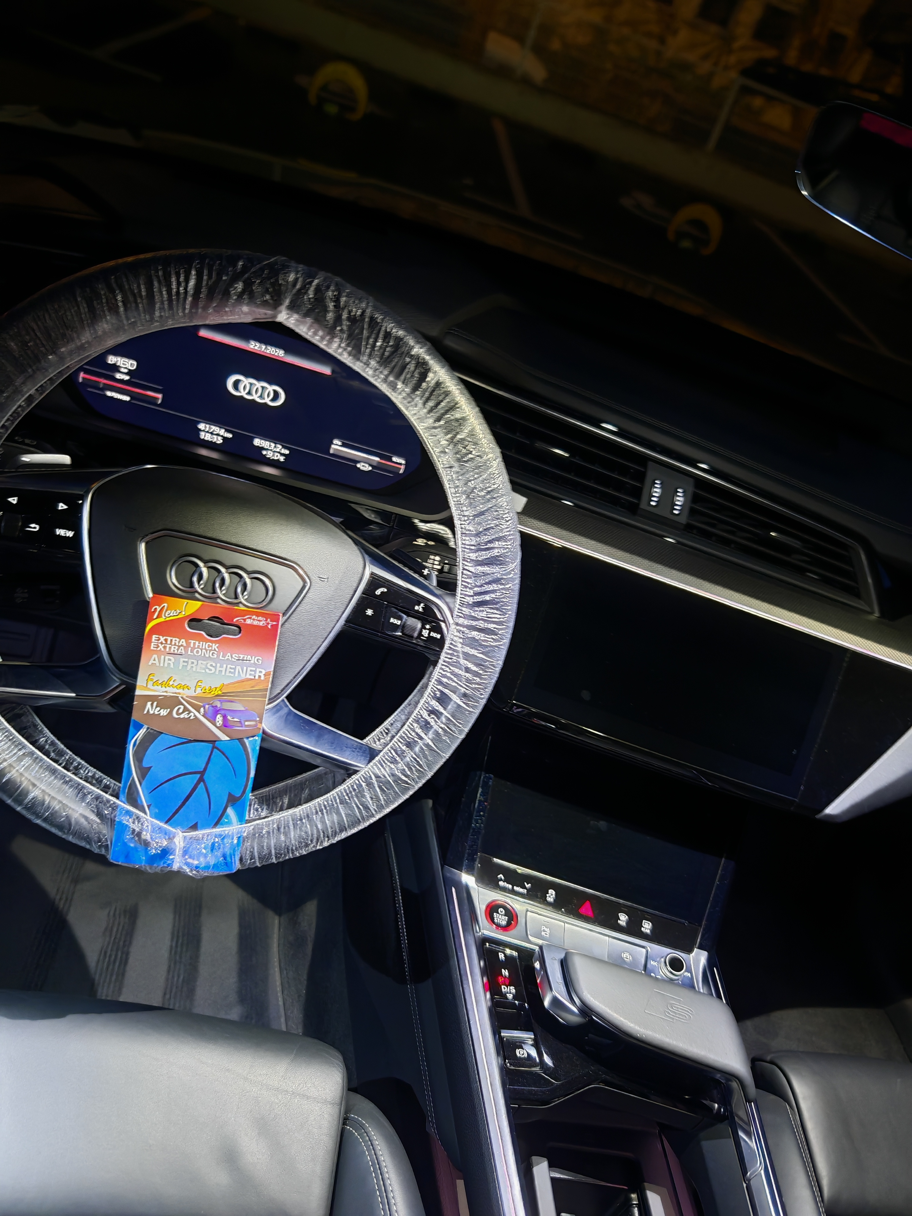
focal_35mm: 27
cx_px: 456
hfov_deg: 51.4
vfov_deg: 65.3
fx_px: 948
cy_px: 608
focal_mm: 6.83
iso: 320
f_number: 1.4
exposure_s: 1/17
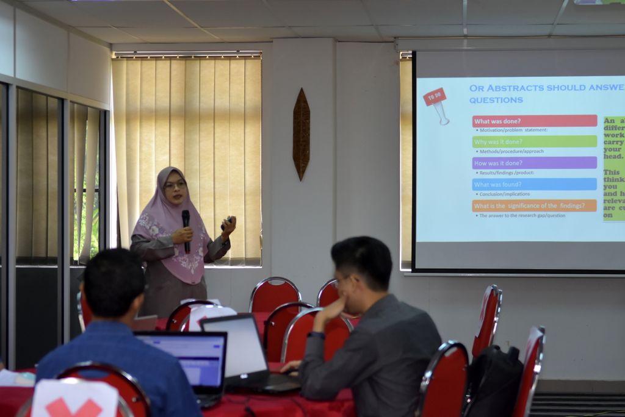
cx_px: 312
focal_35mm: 82
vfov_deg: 16.6
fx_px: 1433
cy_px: 208
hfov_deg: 24.6
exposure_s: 1/400
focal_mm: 55
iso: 800
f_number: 3.2
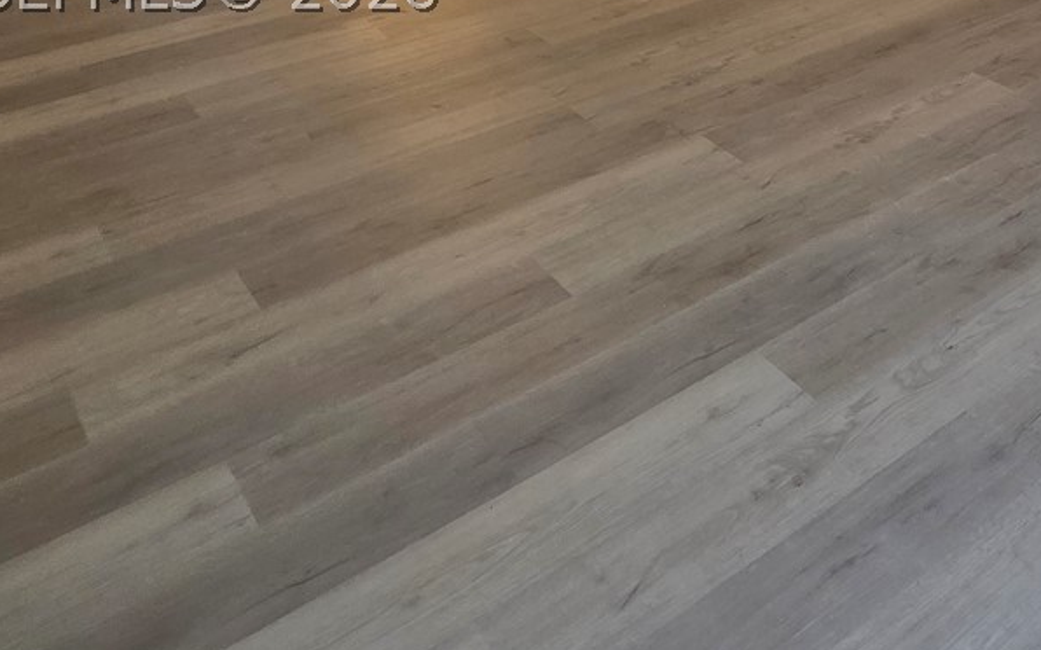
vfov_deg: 31.6
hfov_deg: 46.5
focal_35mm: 37
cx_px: 973
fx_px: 1049
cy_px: -12
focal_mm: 2.2
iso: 200
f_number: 1.9
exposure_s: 1/120
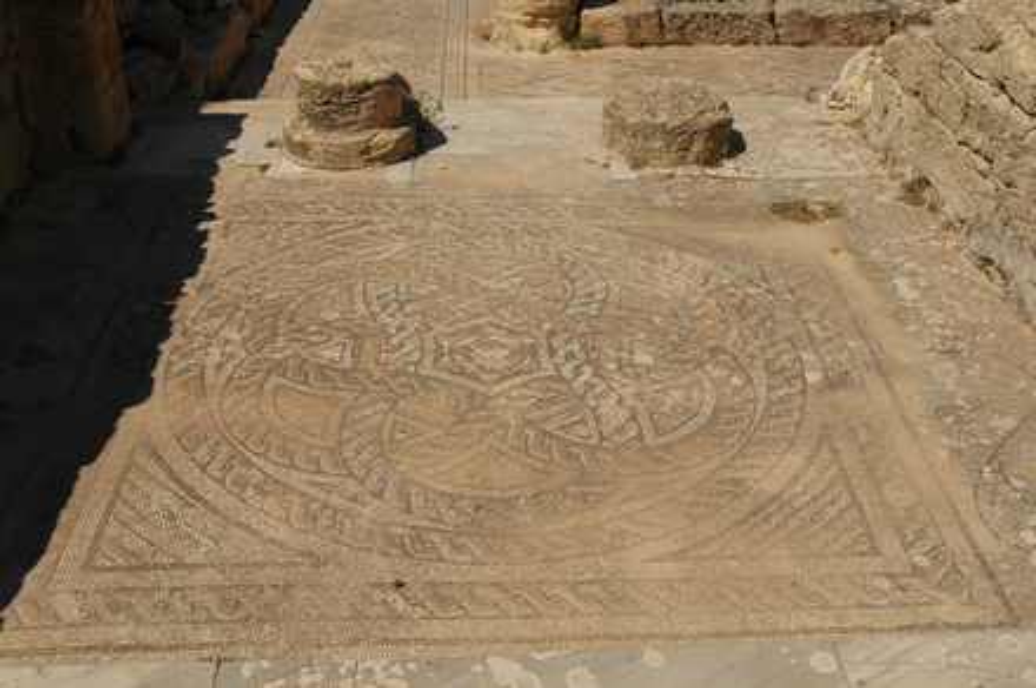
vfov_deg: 32.9
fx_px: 1164
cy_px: 344
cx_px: 518
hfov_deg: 48.0
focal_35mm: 40
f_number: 11
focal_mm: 27
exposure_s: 1/500
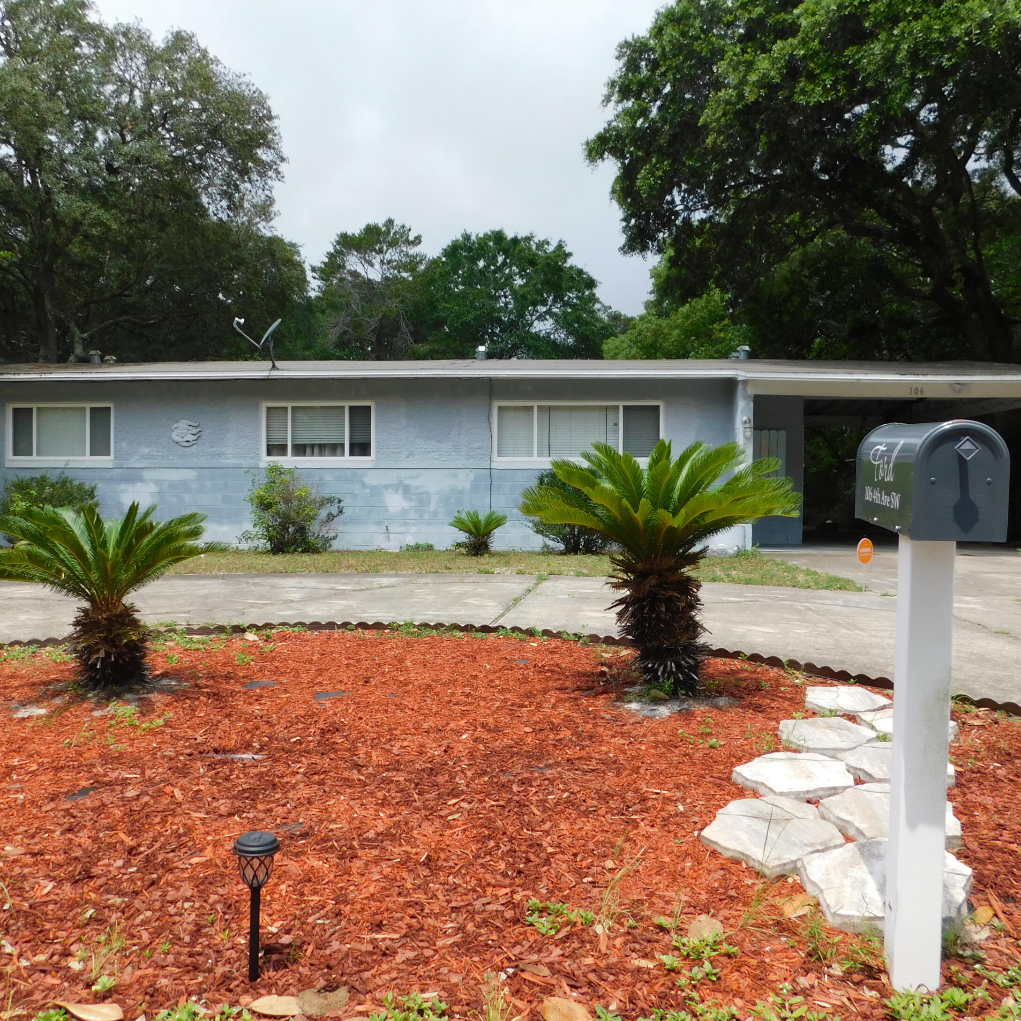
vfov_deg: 57.3
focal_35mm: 28
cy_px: 517
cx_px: 463
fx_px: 934
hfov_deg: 57.2
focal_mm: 4
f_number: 3
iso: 125
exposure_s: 1/1500
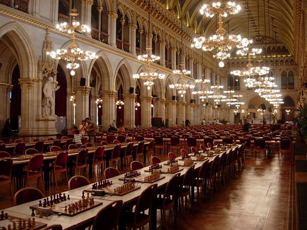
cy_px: 115
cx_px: 154
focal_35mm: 38
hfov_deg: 49.0
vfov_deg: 37.7
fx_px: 337
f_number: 2.8
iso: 64
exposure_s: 1/8.7
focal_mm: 7.8
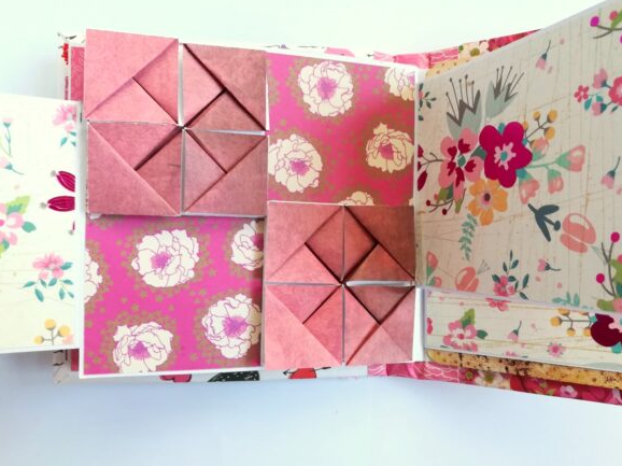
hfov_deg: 65.3
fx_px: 485
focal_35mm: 27
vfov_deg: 51.3
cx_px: 316
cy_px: 234
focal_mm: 3.83
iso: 100
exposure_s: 1/33.3
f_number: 2.2
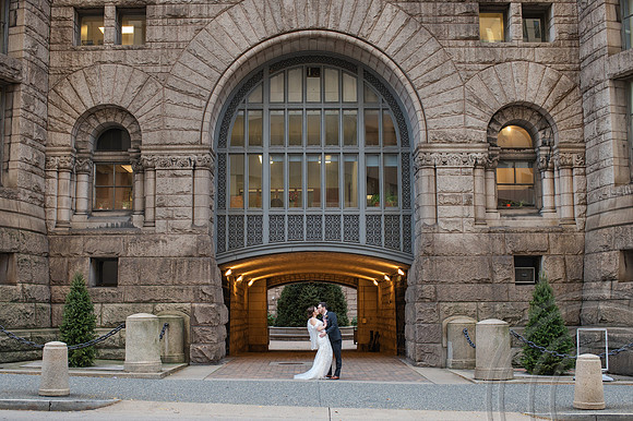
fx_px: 731
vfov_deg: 32.1
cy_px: 246
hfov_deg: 46.8
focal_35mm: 42
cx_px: 299
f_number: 3.5
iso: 1000
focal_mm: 35
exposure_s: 1/320
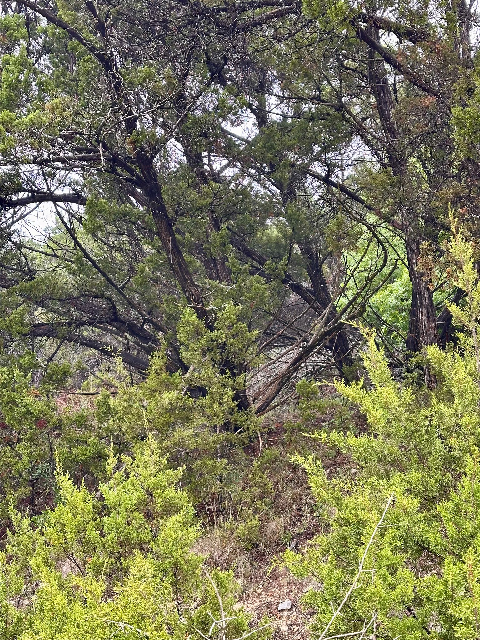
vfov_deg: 39.7
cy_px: 320
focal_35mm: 48
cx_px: 240
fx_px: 887
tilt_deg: +14.8
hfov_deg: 30.3
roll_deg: +0.2
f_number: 1.78
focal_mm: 6.86
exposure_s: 1/281
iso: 64
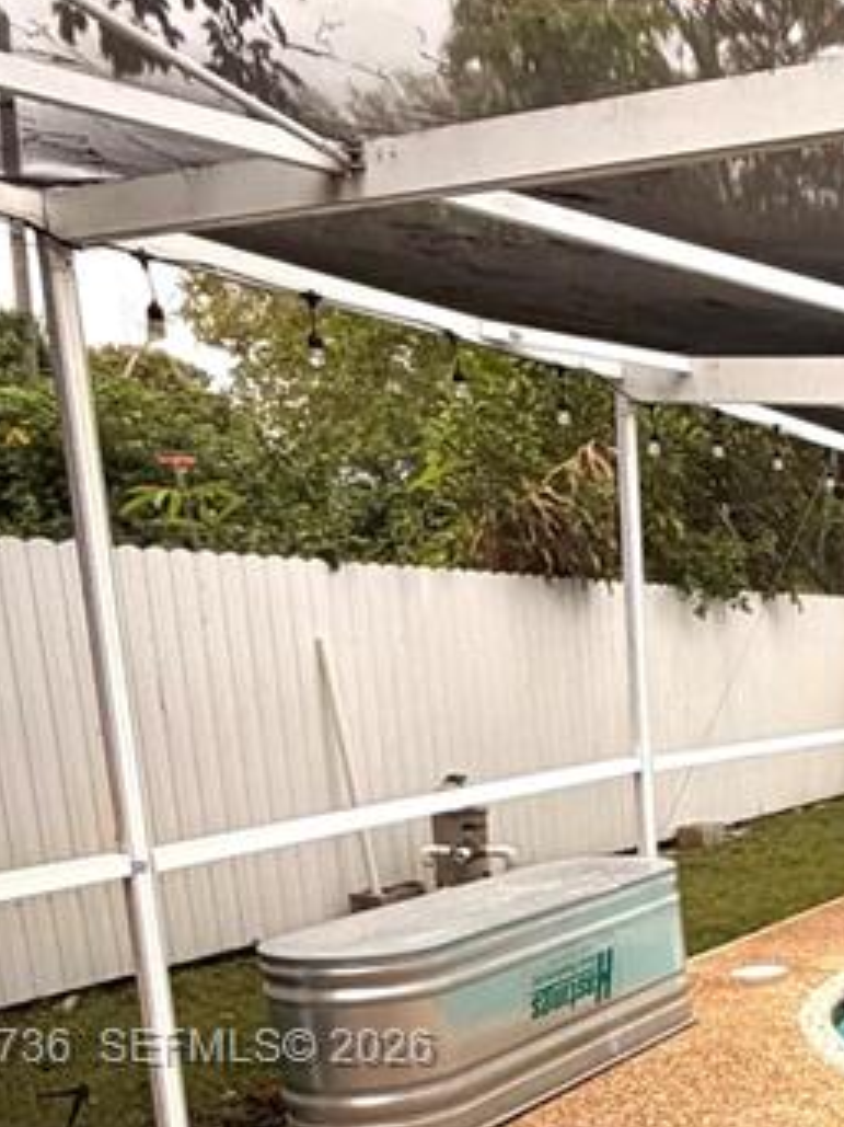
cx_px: 1304
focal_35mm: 49
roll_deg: -2.2
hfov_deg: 23.2
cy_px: 1051
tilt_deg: -15.4
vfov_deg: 36.1
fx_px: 1594
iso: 160
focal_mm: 2.22
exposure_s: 1/121
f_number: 2.2
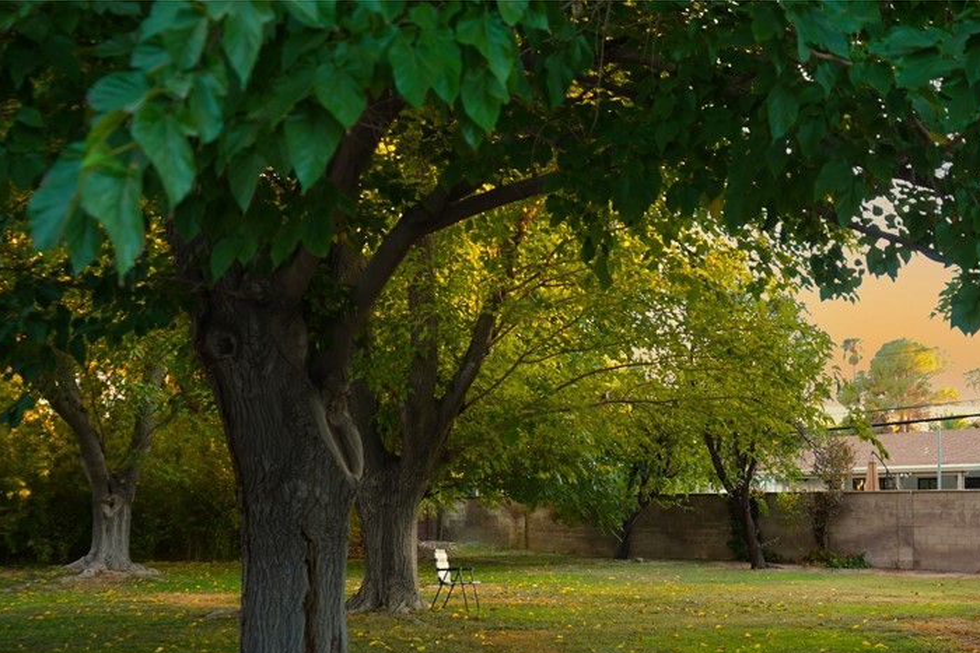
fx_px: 1225
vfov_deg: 29.3
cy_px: 505
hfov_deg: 42.8
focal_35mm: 45
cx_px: 682
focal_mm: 29
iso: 64
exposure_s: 1/40
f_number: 3.5
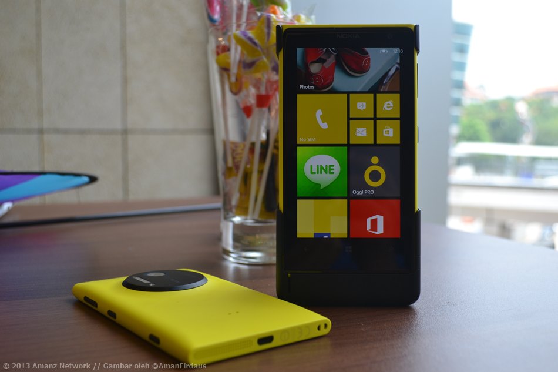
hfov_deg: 46.4
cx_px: 279
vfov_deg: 31.9
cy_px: 186
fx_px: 651
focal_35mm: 42
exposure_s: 1/125
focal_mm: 28
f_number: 5.6
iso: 250
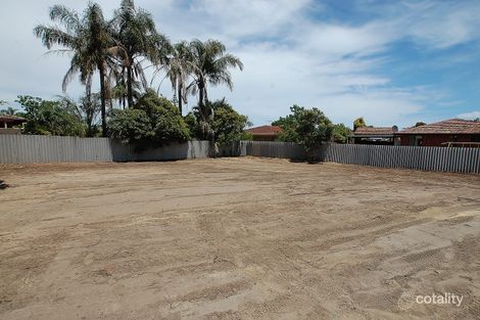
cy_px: 160
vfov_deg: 72.0
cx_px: 240
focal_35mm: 16
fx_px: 220
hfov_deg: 95.0
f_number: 10
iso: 200
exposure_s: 1/400
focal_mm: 11
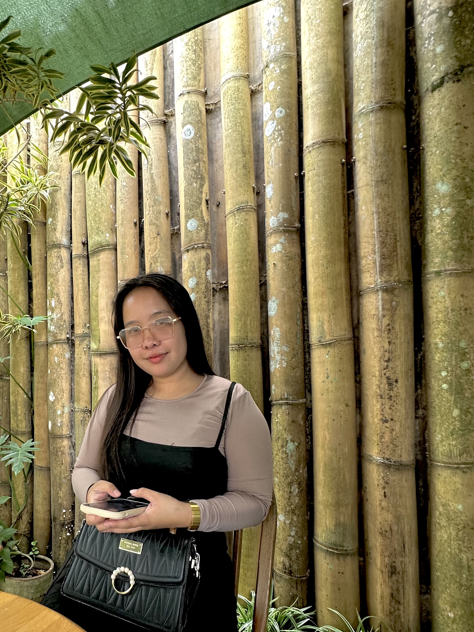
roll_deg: +1.2
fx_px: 383
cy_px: 374
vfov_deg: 78.2
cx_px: 123
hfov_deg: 60.2
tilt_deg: -0.6
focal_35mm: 21
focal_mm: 2.22
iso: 125
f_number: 2.2
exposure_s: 1/99
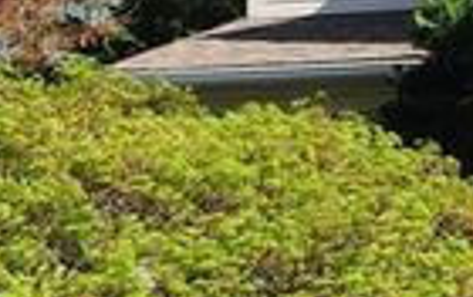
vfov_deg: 11.2
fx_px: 1498
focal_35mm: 116
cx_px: 598
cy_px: 339
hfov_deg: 17.0
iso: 12
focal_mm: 6.4
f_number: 1.8
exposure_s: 1/900
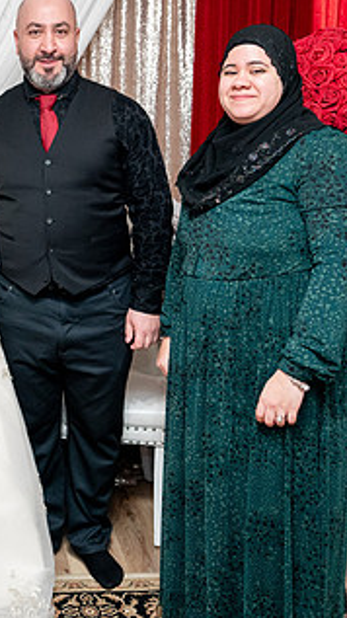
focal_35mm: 46
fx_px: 753
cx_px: -23
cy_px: 252
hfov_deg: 24.4
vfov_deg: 44.4
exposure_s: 1/160
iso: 3200
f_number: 2.8
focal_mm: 24
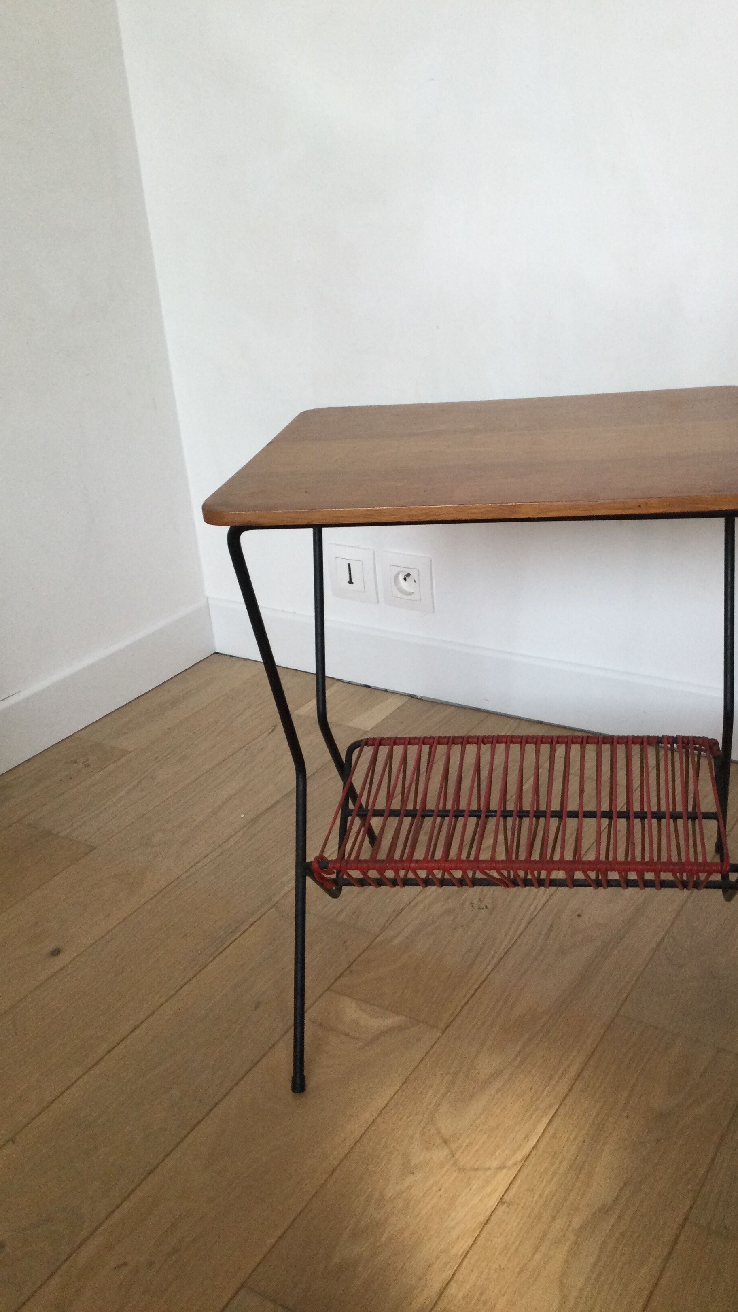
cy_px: 657
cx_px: 458
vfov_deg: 58.0
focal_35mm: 34
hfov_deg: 34.5
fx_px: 1183
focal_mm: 3.3
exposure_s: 1/33
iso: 40
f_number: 2.4
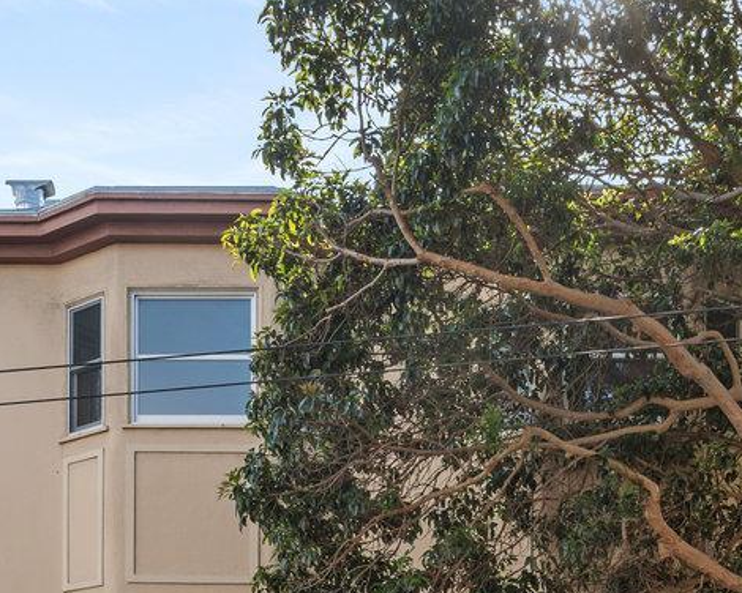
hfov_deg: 27.8
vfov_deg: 21.6
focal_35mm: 68
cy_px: 601
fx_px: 1498
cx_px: 377
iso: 200
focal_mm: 28.5
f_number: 9
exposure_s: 1/200
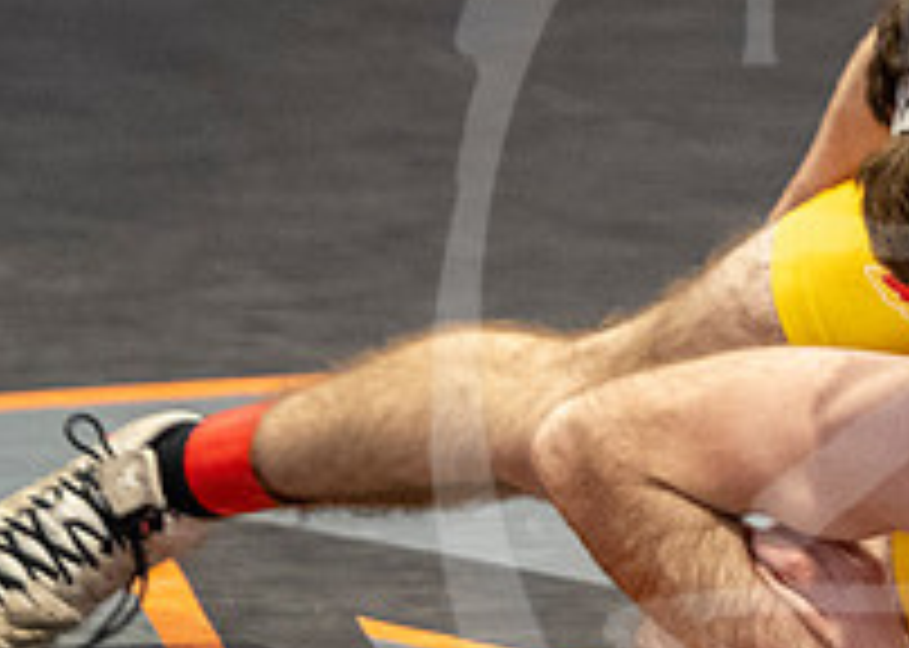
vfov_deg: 1.8
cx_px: 1052
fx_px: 20820
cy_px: 230
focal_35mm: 807
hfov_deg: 2.5
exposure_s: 1/1000
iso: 3200
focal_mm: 135
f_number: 2.8
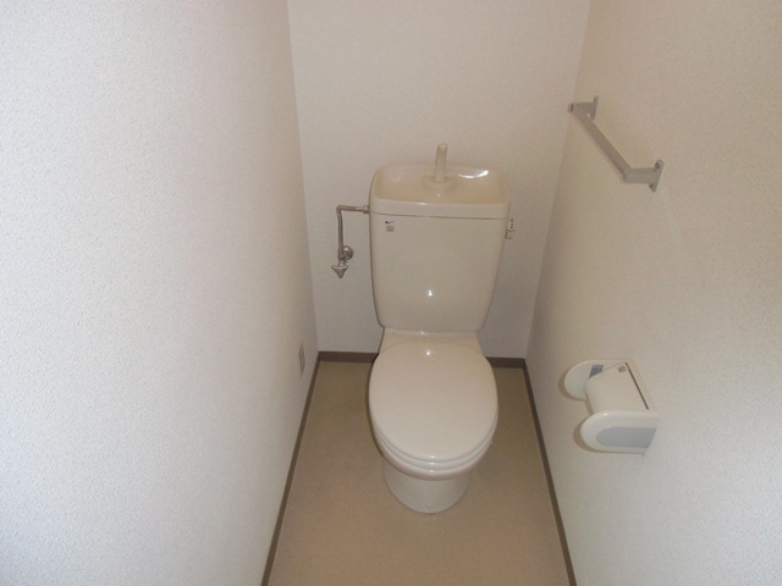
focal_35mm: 24
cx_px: 391
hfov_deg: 71.6
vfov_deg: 56.8
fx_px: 542
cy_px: 293
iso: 100
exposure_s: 1/60
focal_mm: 4.24
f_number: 3
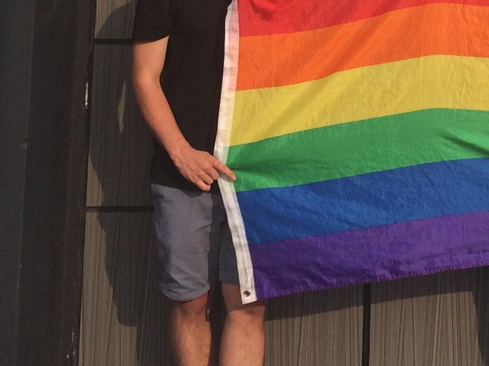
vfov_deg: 13.6
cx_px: 564
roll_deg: +0.1
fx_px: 1441
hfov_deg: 18.4
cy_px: -185
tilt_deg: +5.5
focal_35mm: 102
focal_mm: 4.15
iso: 32
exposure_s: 1/2053
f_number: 2.2
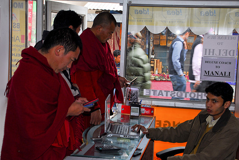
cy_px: 80
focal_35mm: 69
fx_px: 459
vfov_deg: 19.8
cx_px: 120
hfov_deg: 29.2
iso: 100
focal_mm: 46
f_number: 11
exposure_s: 1/30
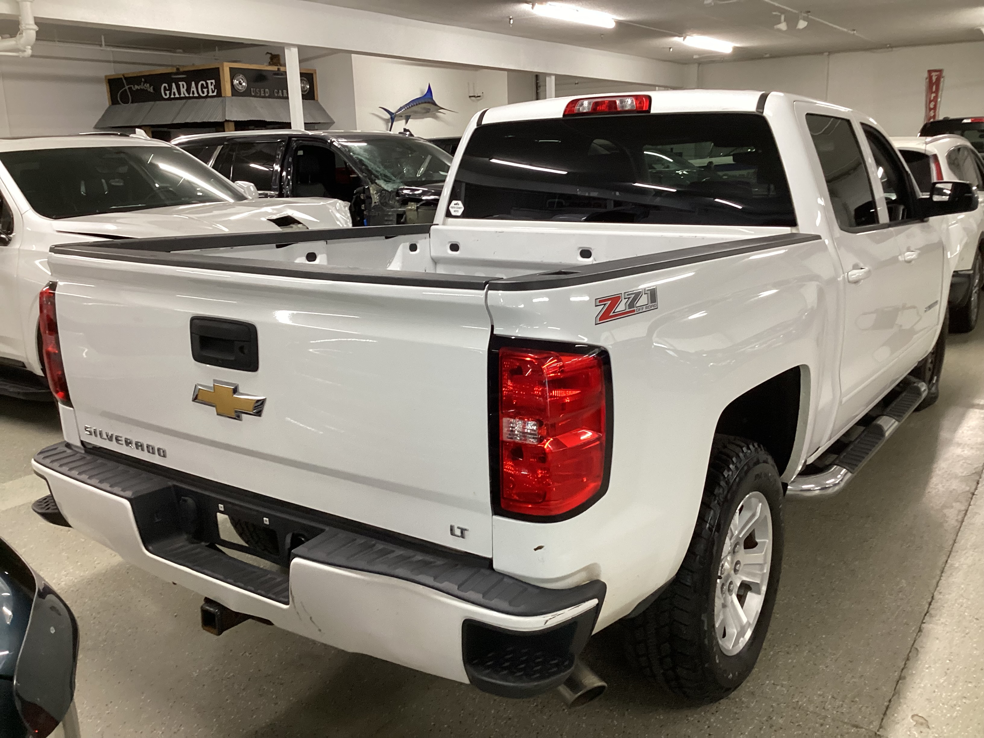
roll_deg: +1.6
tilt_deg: -14.9
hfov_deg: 58.4
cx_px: 492
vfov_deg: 45.4
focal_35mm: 31
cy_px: 369
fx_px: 881
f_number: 2.4
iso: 160
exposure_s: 1/50
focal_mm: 3.3
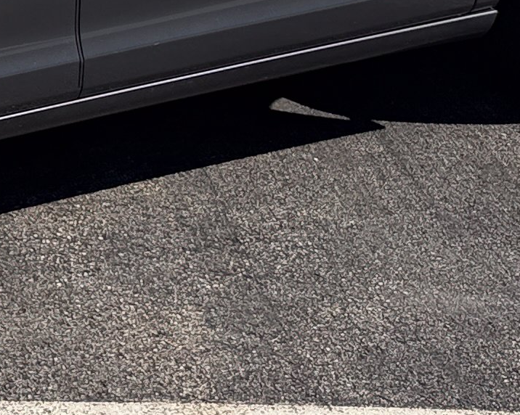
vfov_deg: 11.1
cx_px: -254
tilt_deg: -7.9
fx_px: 2030
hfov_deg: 13.7
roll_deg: -0.5
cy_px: -280
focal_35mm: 132
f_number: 1.78
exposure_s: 1/4167
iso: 80
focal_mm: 6.76
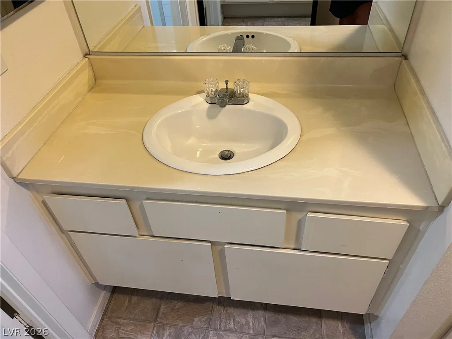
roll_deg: +5.6
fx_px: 339
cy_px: 170
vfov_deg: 53.1
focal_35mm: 26
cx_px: 226
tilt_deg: -42.1
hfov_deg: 67.3
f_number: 1.5
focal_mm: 5.7
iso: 320
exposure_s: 1/60
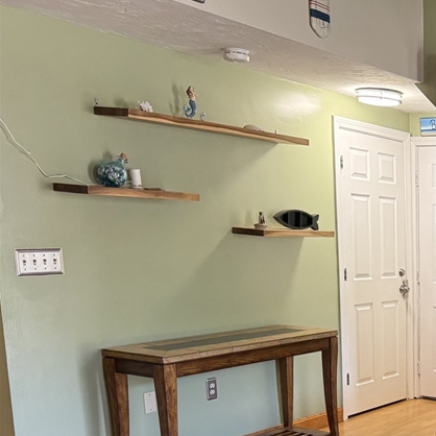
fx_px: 741
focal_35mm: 52
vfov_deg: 31.5
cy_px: 378
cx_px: 533
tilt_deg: -10.1
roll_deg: -1.6
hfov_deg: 28.3
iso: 160
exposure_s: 1/120
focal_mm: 6.76
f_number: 1.78
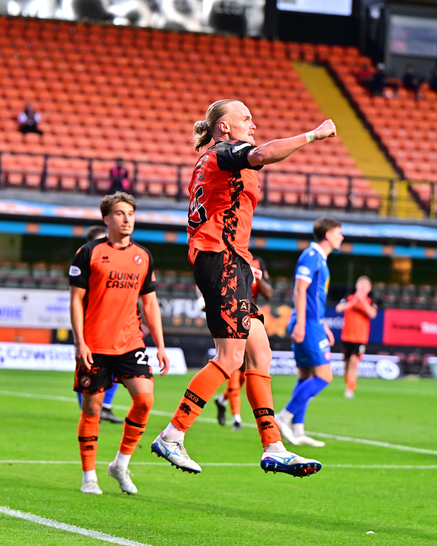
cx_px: 180
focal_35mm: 163
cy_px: 290
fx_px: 2635
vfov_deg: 11.8
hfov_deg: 9.5
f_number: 2.8
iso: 1600
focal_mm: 105
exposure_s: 1/1000
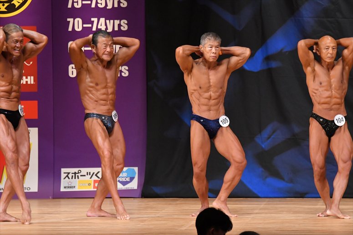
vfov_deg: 5.1
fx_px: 2646
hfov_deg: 7.6
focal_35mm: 270
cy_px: 118
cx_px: 176
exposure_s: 1/400
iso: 5600
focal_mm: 180
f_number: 5.6
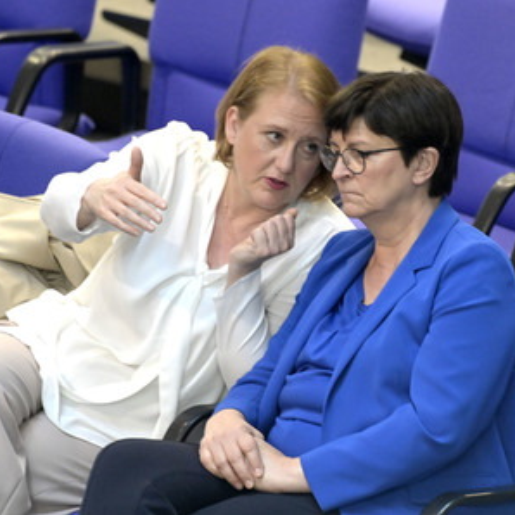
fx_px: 10823
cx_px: 286
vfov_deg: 2.7
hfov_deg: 2.7
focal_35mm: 643
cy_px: 258
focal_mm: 500
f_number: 5.6
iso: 8000
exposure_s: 1/320
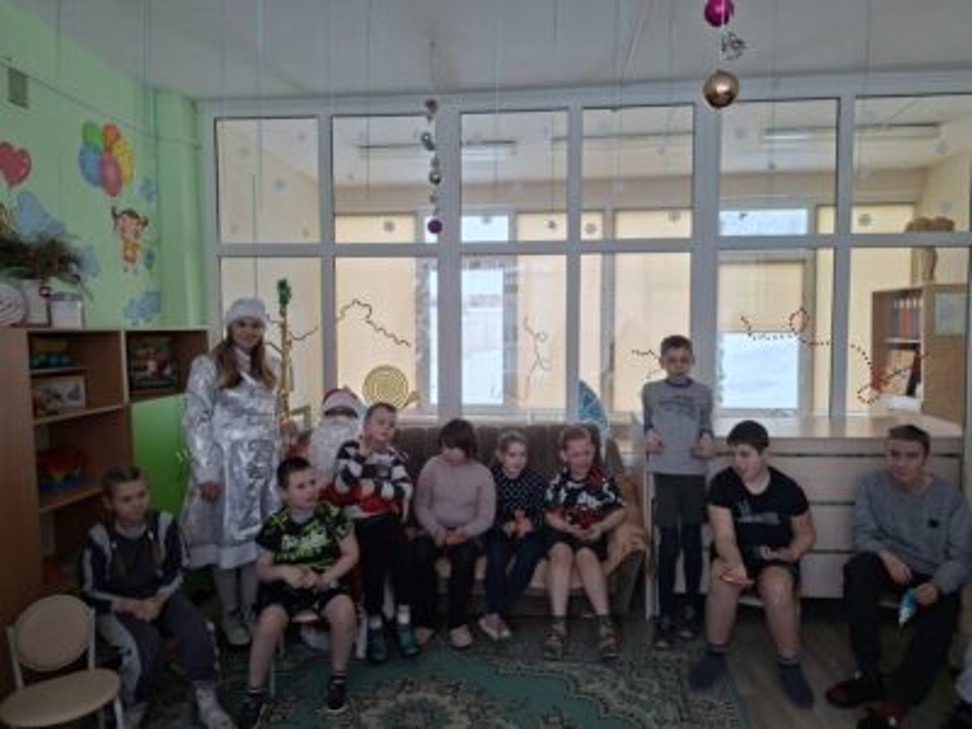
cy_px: 364
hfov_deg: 73.9
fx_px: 646
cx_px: 486
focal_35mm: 23
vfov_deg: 58.9
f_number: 1.8
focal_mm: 5.54
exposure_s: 1/100
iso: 80
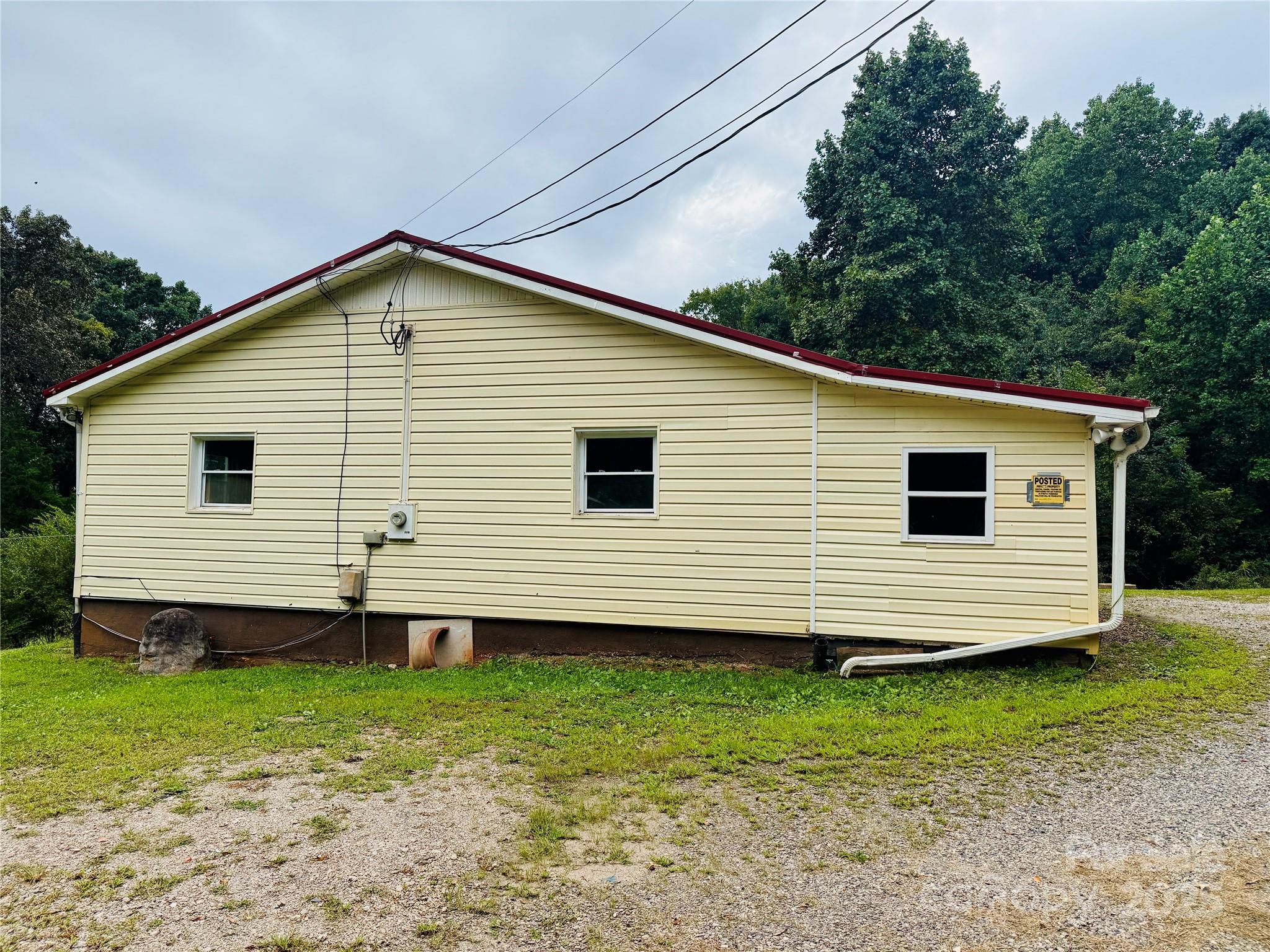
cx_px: 635
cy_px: 476
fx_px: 881
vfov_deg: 56.8
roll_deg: -1.2
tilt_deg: +2.3
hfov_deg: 71.6
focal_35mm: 24
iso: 100
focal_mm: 6.76
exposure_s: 1/3759
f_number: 1.78
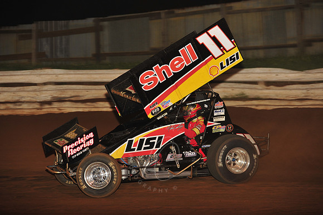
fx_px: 1390
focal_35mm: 155
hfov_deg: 13.3
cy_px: 108
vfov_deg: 8.8
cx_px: 162
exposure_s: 1/320
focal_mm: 155
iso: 800
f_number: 6.3
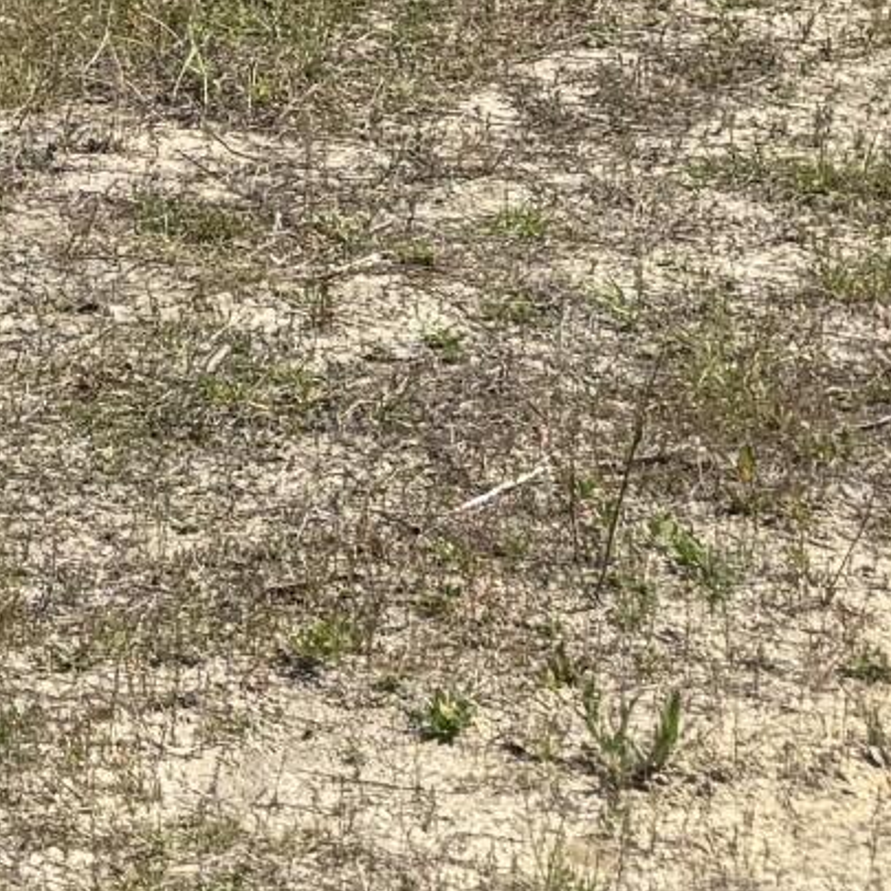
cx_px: -1078
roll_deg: +2.6
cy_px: -1408
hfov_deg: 10.0
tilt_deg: +3.7
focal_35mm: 157
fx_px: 4572
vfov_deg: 9.6
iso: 80
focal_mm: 6.76
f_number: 1.78
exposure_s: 1/5714
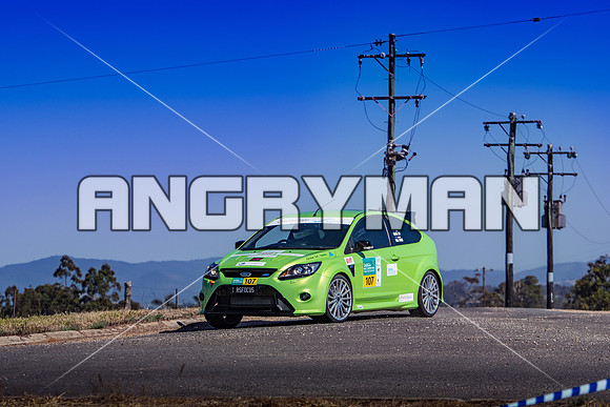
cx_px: 305
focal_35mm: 165
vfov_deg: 8.3
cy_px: 204
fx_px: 2796
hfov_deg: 12.4
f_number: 4.5
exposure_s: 1/3200
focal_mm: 110
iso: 100
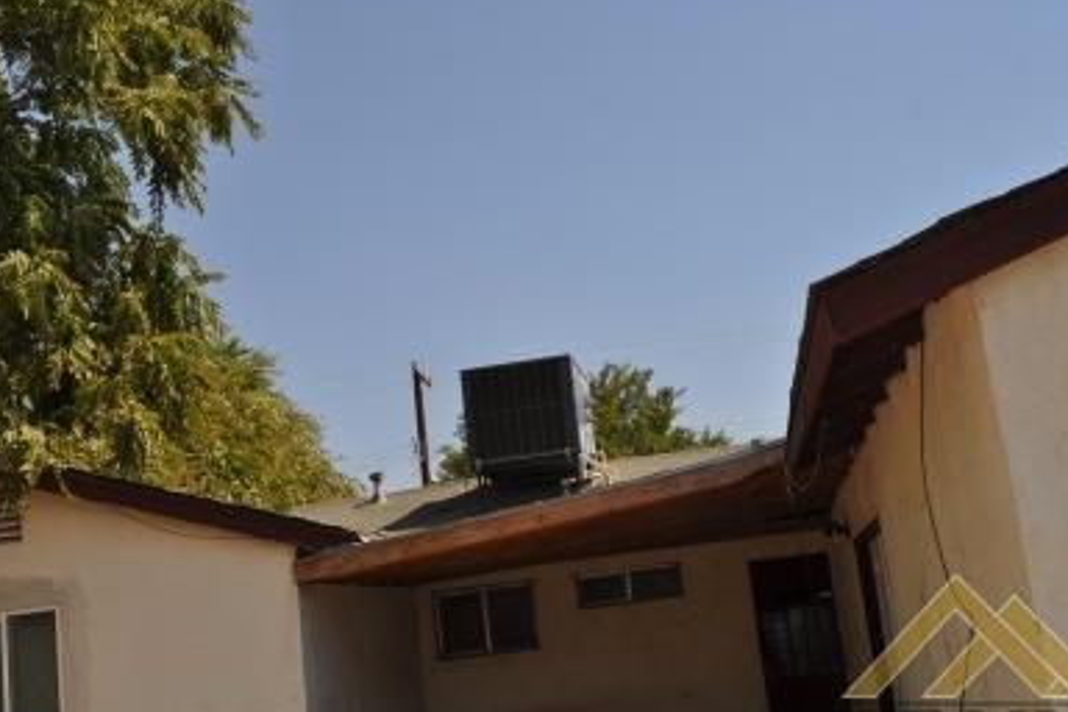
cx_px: 520
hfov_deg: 46.4
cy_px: 400
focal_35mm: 42
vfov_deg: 31.9
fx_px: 1246
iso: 200
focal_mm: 24
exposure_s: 1/200
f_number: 13
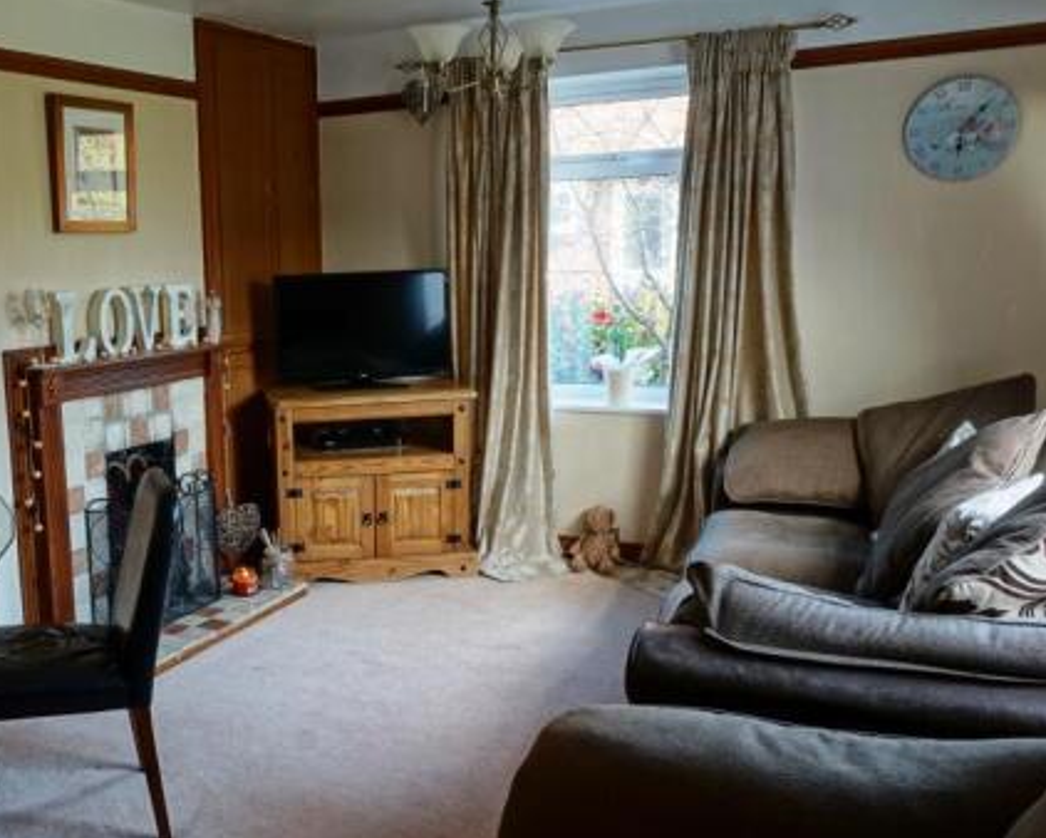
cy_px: 475
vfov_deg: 42.2
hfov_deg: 49.8
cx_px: 283
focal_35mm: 35
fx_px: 1084
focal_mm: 16
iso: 100
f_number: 13
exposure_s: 1/2.5
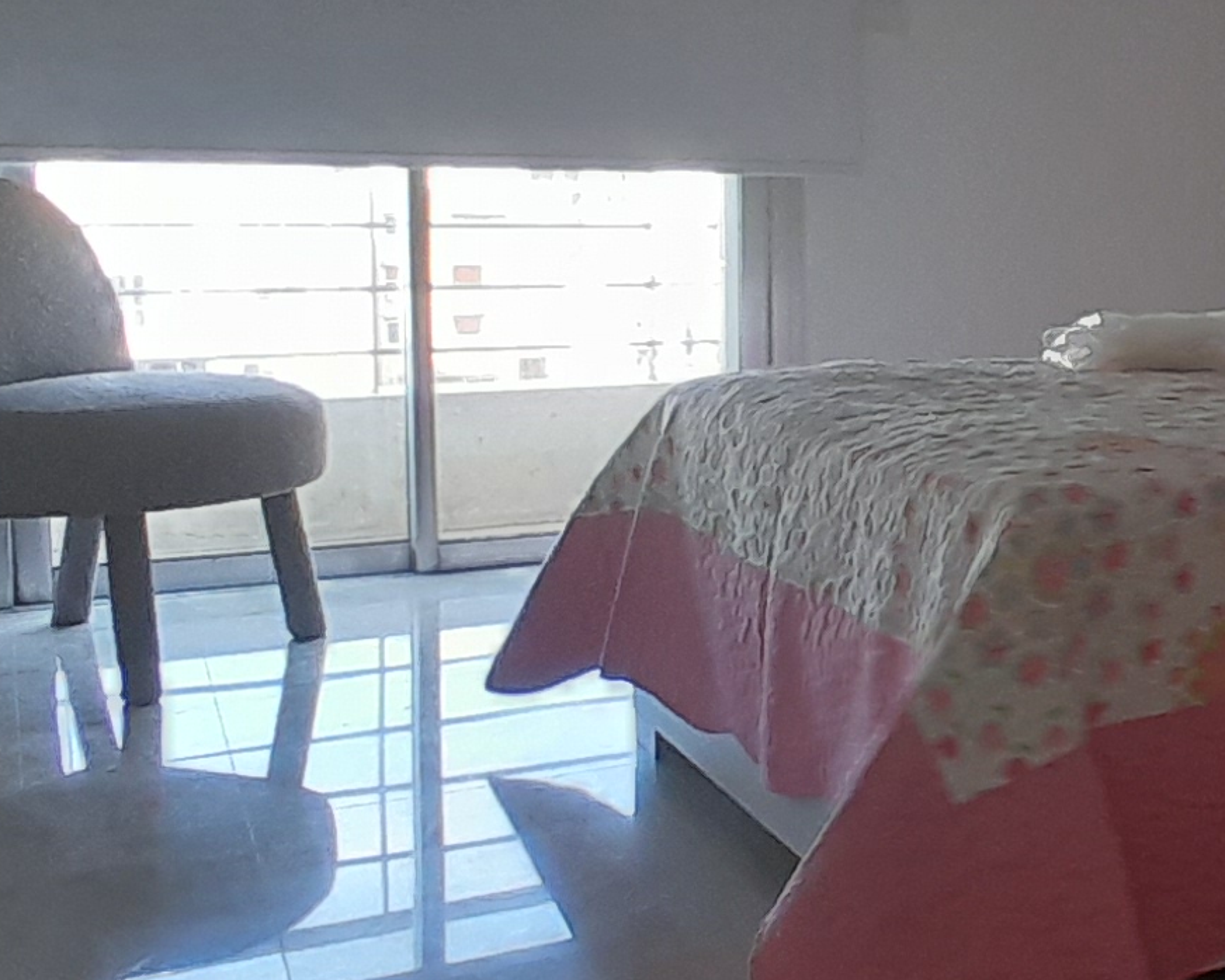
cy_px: 340
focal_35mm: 49
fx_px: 1777
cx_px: 1204
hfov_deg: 34.8
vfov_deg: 30.7
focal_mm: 1.46
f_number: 2.2
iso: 100
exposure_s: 1/50
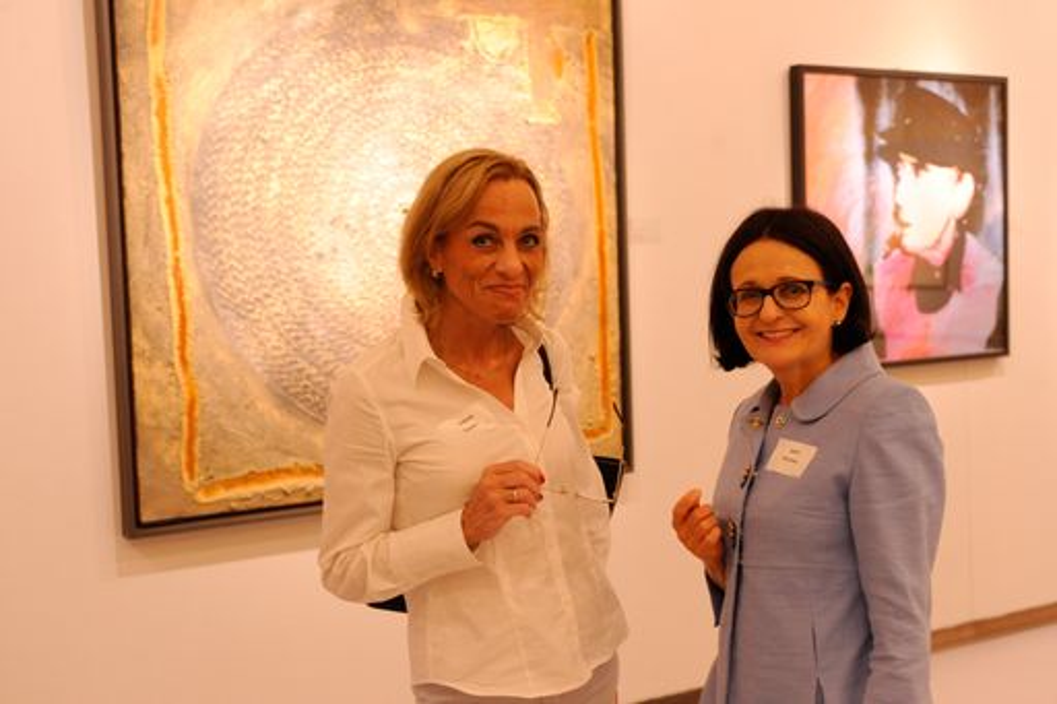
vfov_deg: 28.1
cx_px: 528
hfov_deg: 41.1
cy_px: 352
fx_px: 1409
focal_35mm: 48
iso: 2500
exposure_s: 1/50
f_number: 4.5
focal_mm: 48
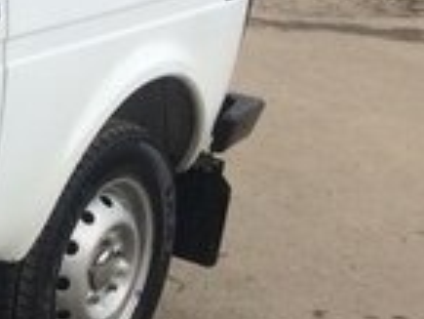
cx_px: -477
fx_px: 1618
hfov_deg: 12.7
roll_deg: -0.8
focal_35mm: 132
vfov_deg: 11.2
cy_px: 171
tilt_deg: -19.4
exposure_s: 1/1140
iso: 32
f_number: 2.2
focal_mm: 4.15
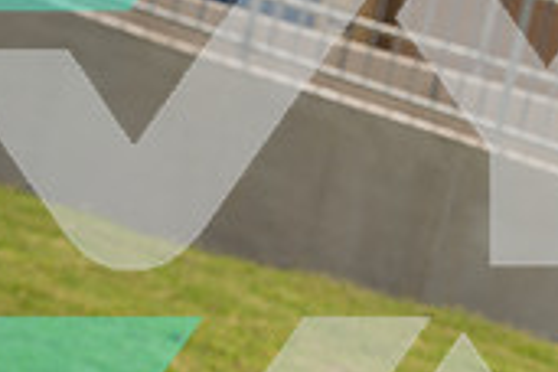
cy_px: 491
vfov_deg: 11.0
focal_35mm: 122
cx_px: 692
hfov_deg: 16.0
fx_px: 1891
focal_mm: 36
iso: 100
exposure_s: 1/250
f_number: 7.1
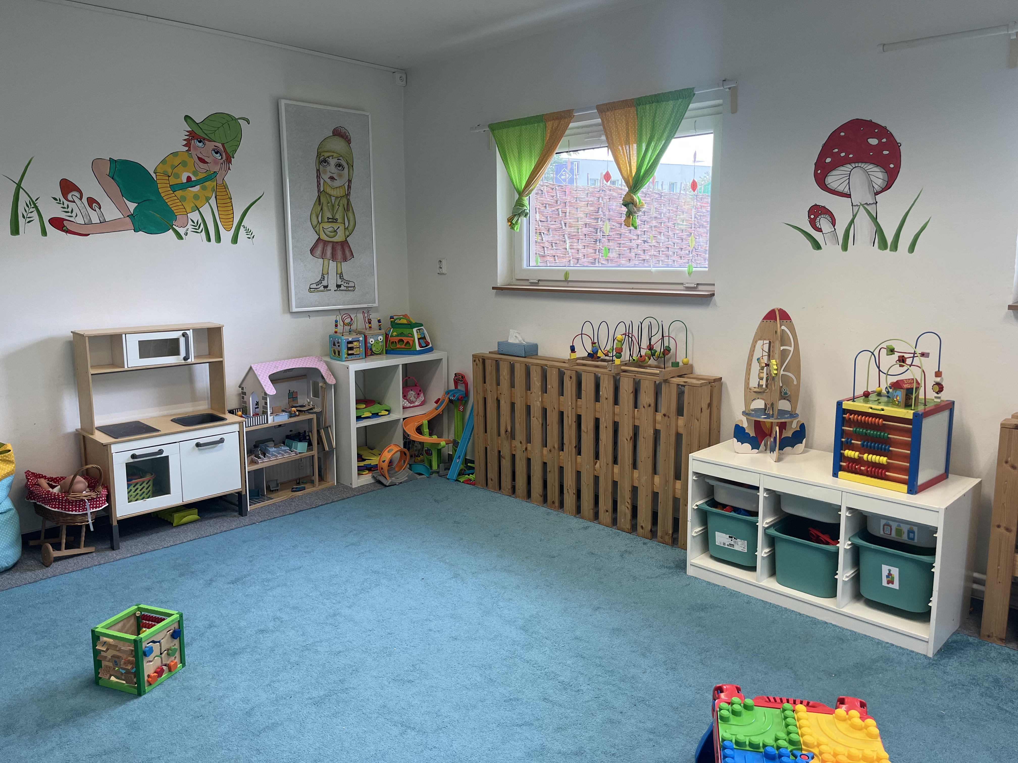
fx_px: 765
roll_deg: +0.9
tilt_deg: -9.4
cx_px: 509
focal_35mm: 26
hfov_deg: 67.3
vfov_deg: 53.1
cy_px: 382
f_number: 1.6
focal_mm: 5.1
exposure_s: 1/100
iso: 64
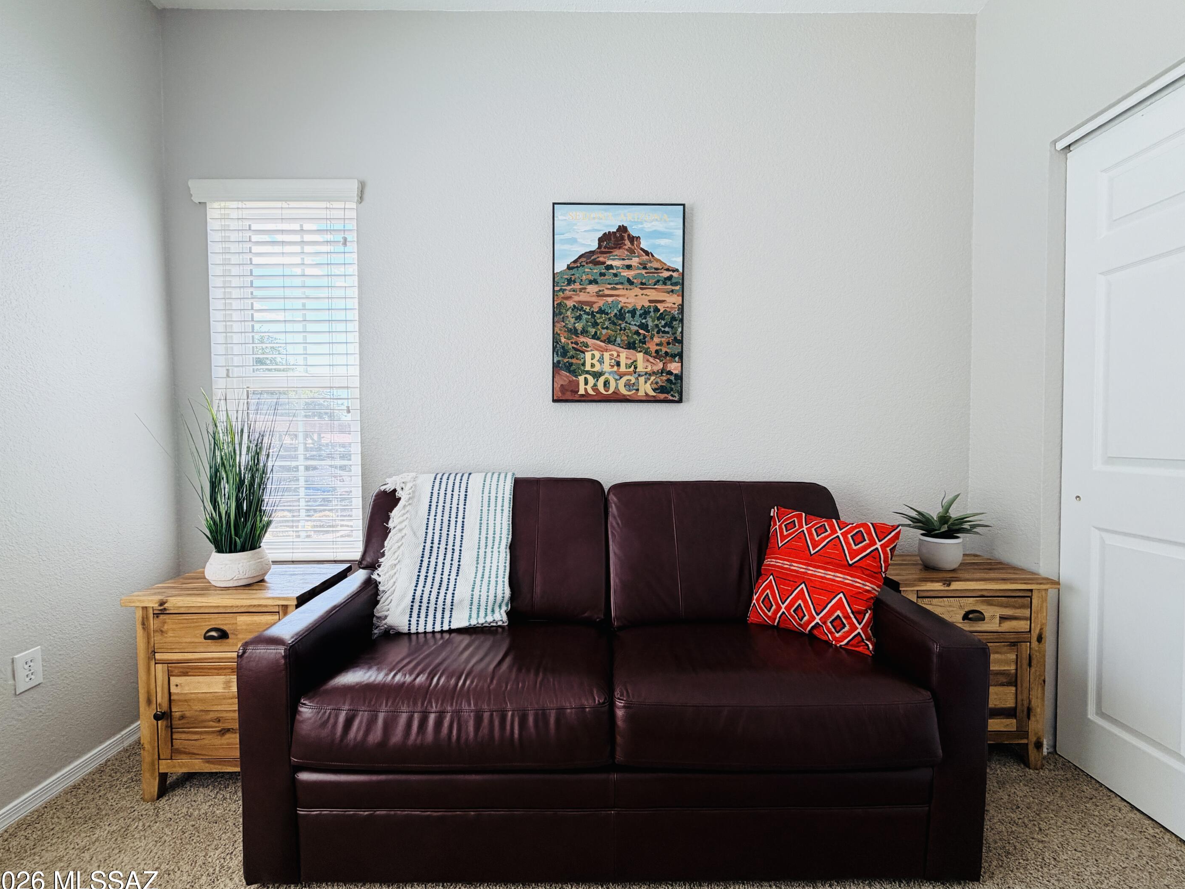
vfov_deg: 81.7
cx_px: 599
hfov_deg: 98.2
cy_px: 449
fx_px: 513
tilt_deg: -1.5
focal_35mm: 15
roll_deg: +0.1
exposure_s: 1/121
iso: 80
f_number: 2.2
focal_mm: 2.22
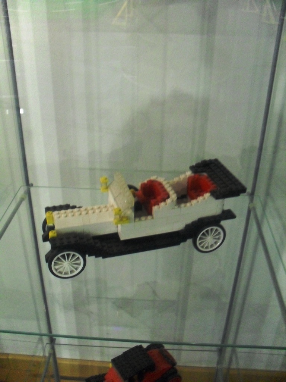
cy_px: 191
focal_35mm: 35
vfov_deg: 52.6
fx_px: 386
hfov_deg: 40.7
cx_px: 143
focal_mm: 6.3
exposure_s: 1/15
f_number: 3.2
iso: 320
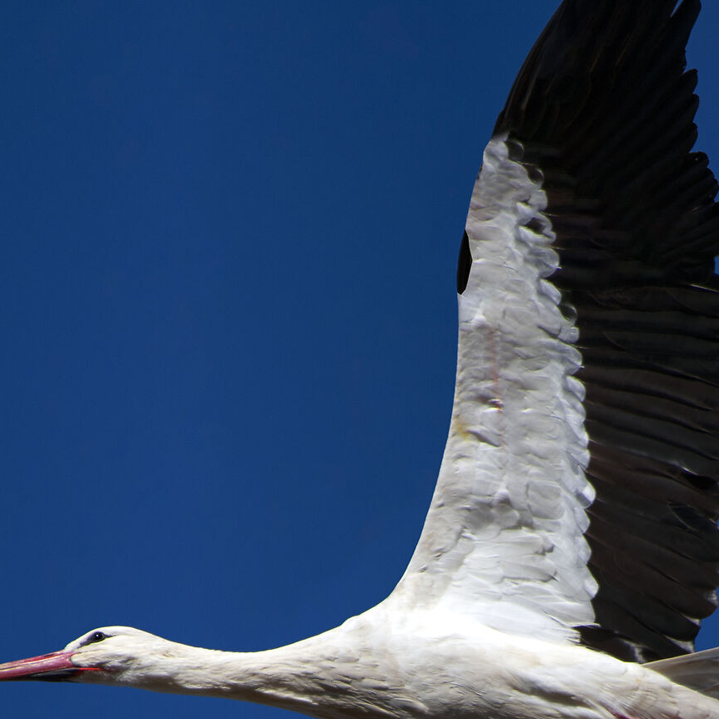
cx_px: 419
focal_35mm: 1064
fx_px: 25003
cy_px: 632
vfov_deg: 1.6
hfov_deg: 1.6
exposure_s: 1/800
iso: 100
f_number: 6.3
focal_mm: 300
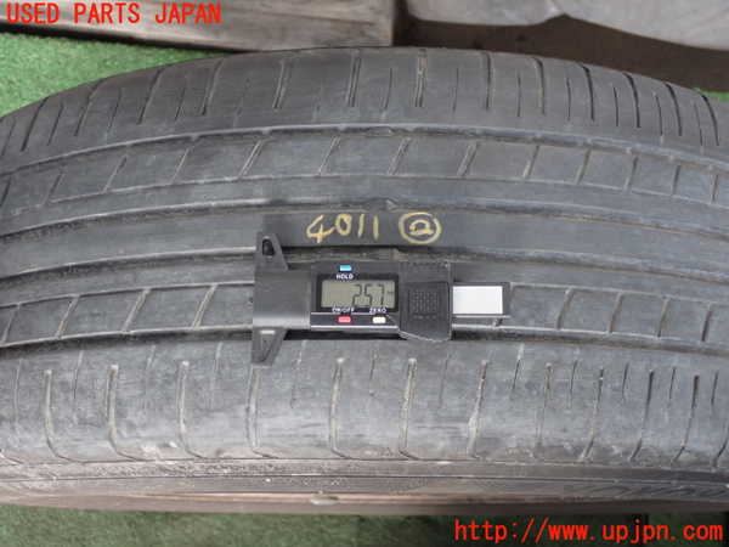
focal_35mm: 47
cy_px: 274
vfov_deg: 30.9
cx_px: 364
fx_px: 990
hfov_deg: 40.4
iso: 320
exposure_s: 1/50
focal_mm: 8.4
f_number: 3.1
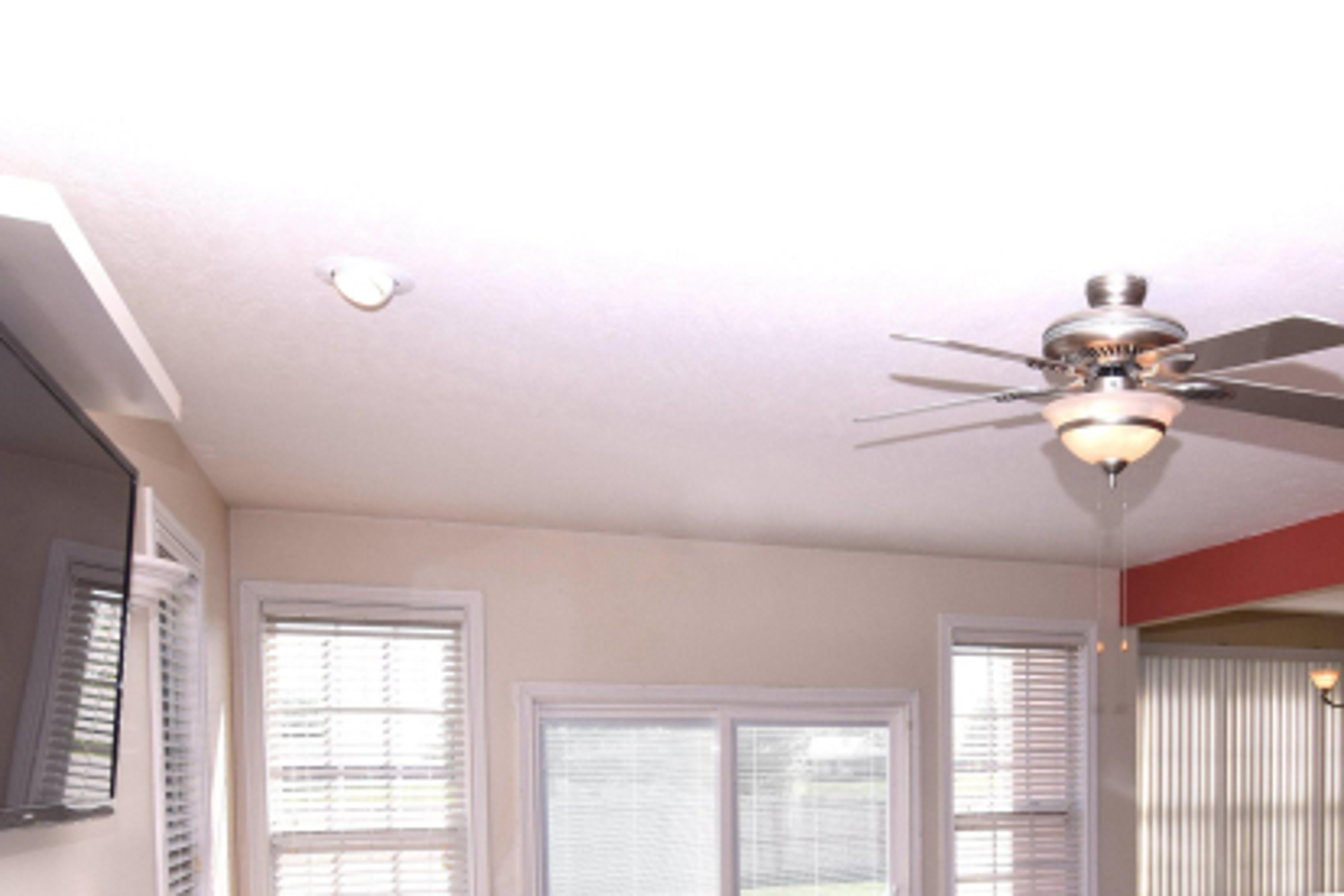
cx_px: 912
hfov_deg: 60.4
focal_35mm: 30
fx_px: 1116
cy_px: 808
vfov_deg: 40.4
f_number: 10
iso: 220
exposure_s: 1/200
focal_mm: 11
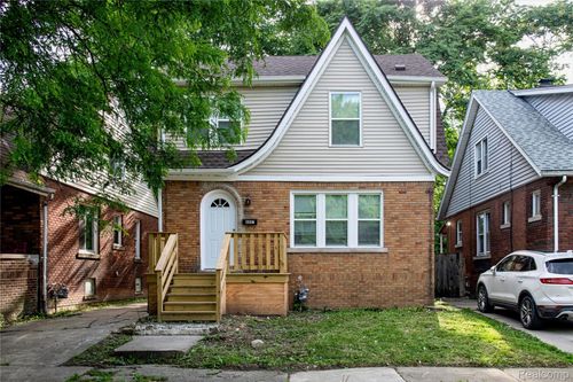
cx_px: 286
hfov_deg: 60.3
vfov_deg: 42.3
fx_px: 493
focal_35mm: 31
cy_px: 191
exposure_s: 1/80
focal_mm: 31
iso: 200
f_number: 8
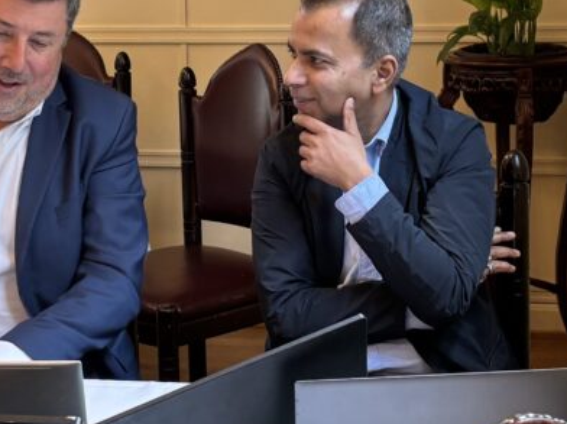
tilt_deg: -10.3
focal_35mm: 51
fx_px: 834
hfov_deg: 36.7
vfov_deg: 28.1
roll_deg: +1.3
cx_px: 149
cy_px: 114
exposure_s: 1/50
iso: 125
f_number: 1.6
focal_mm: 5.96
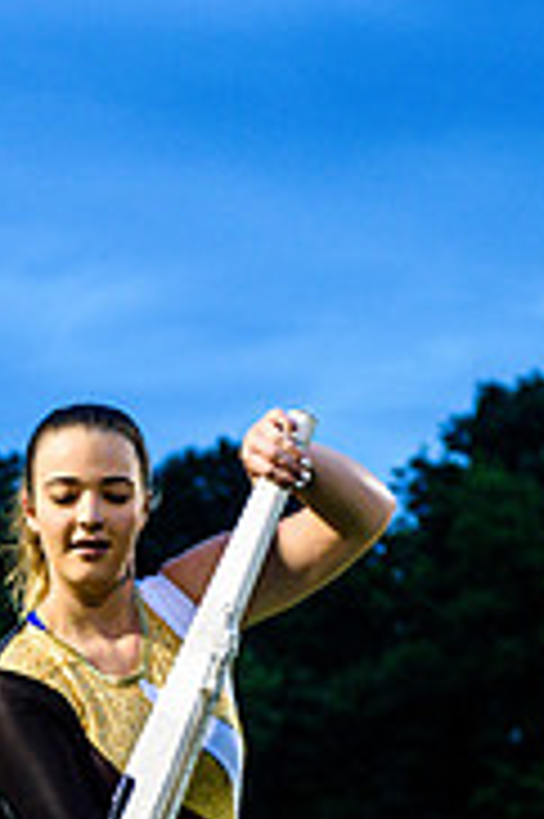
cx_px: 63
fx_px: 3088
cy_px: 972
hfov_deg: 10.0
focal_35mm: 136
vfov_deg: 14.6
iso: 1600
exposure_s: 1/250
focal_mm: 55
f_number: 3.2
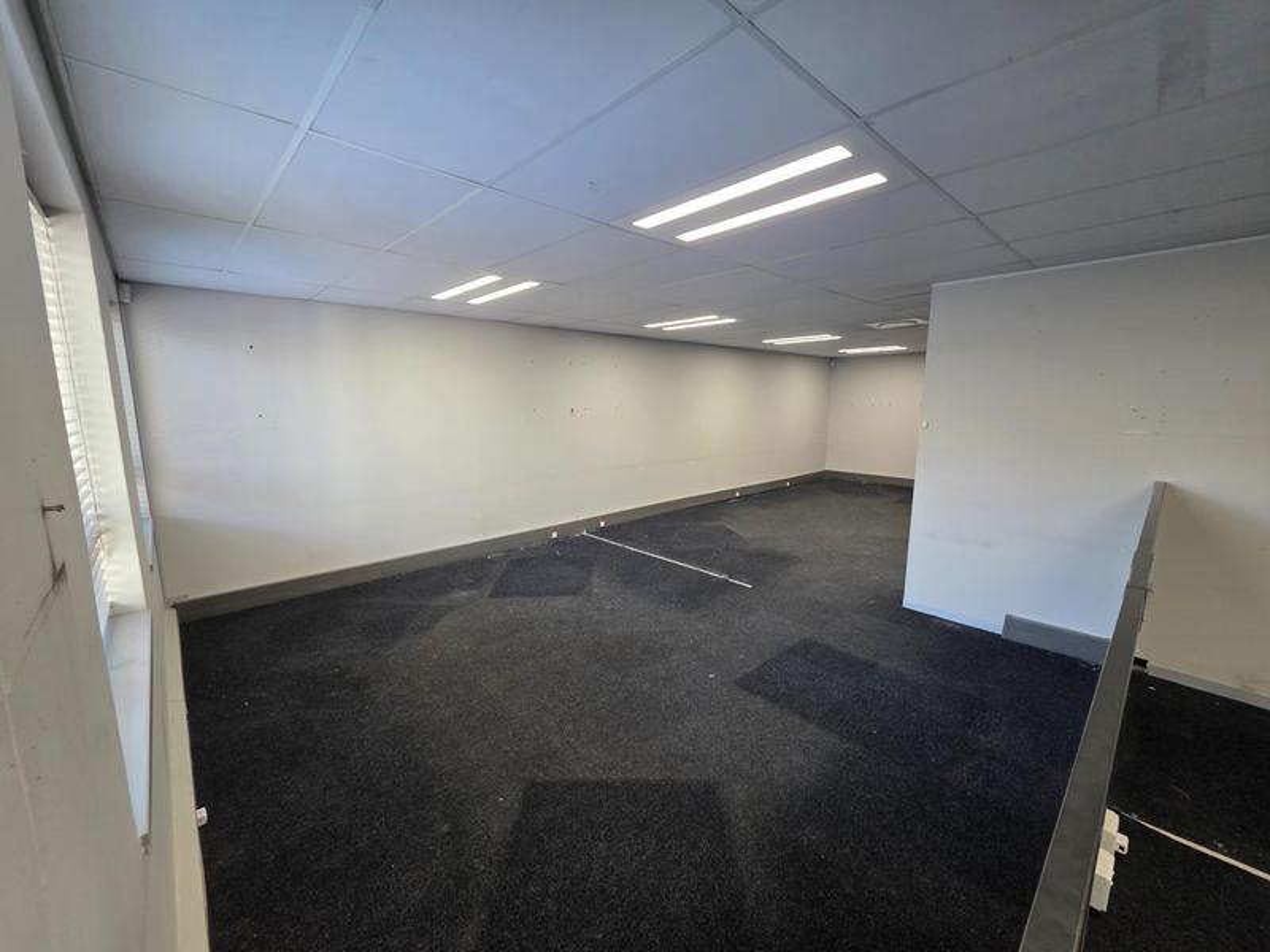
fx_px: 477
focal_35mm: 13
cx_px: 635
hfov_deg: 106.2
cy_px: 476
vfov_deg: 89.9
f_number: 1.9
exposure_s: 1/100
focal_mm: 2.2
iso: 200
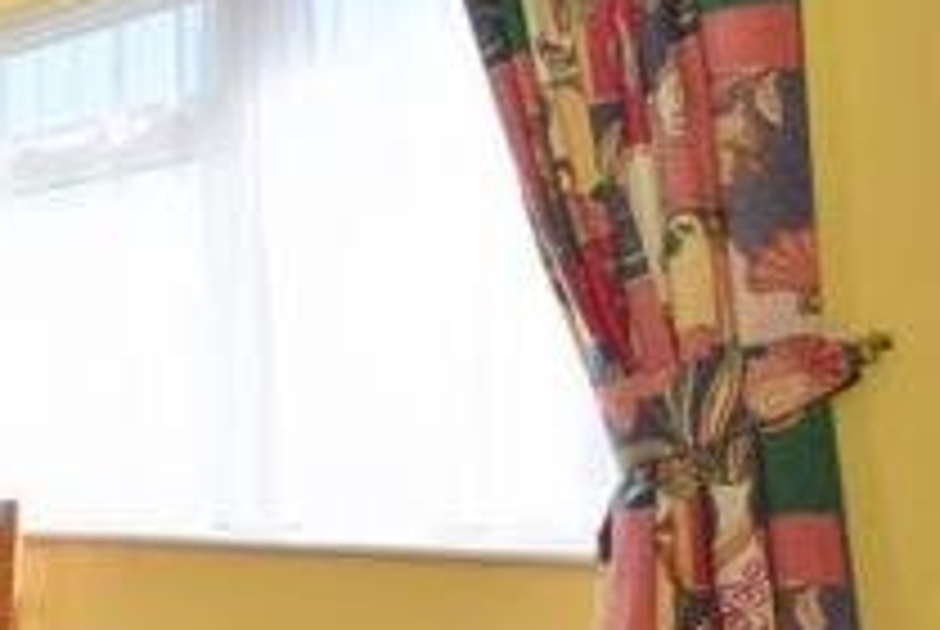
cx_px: -418
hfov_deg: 29.1
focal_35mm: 47
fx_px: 1229
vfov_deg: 28.5
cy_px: 439
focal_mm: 10
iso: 200
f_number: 11
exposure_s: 1/40
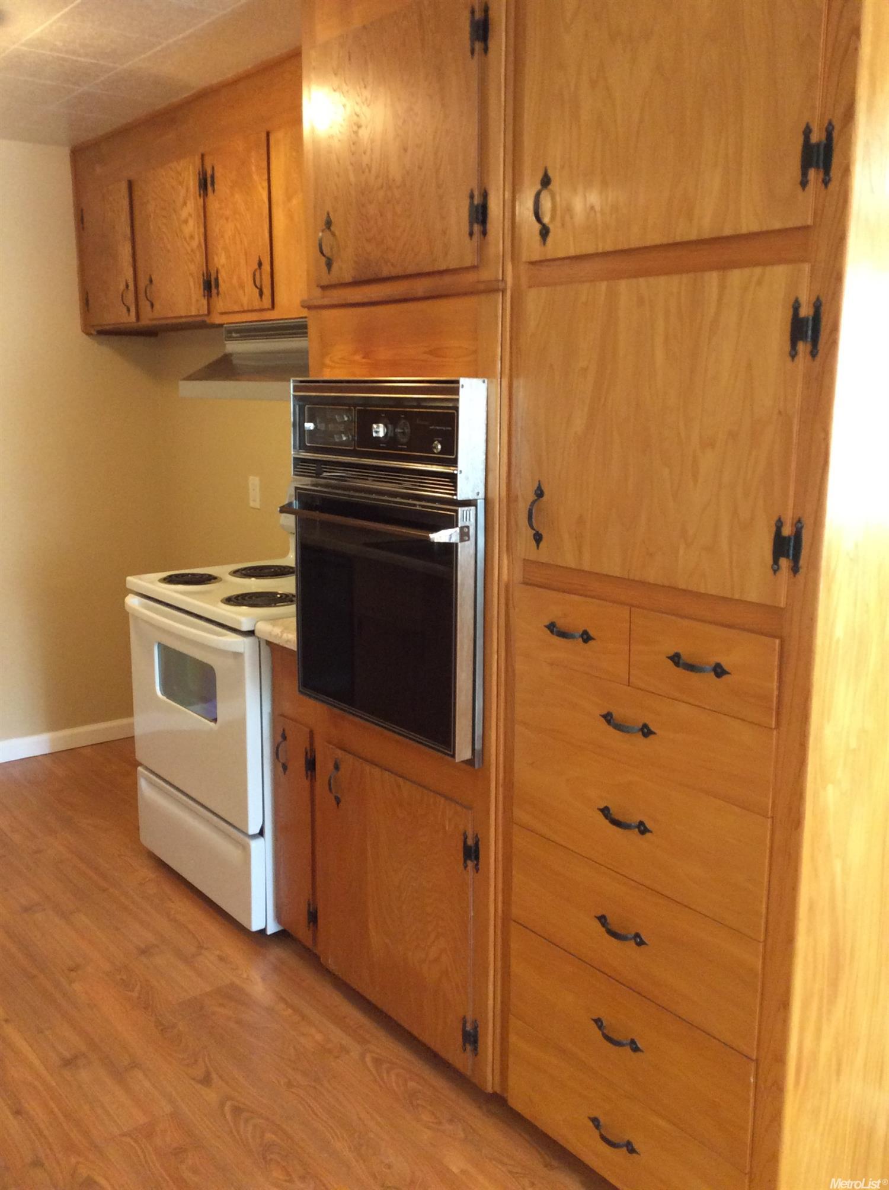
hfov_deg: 44.1
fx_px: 1099
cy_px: 595
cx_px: 444
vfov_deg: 56.9
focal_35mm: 32
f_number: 2.4
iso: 200
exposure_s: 1/25
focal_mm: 3.3
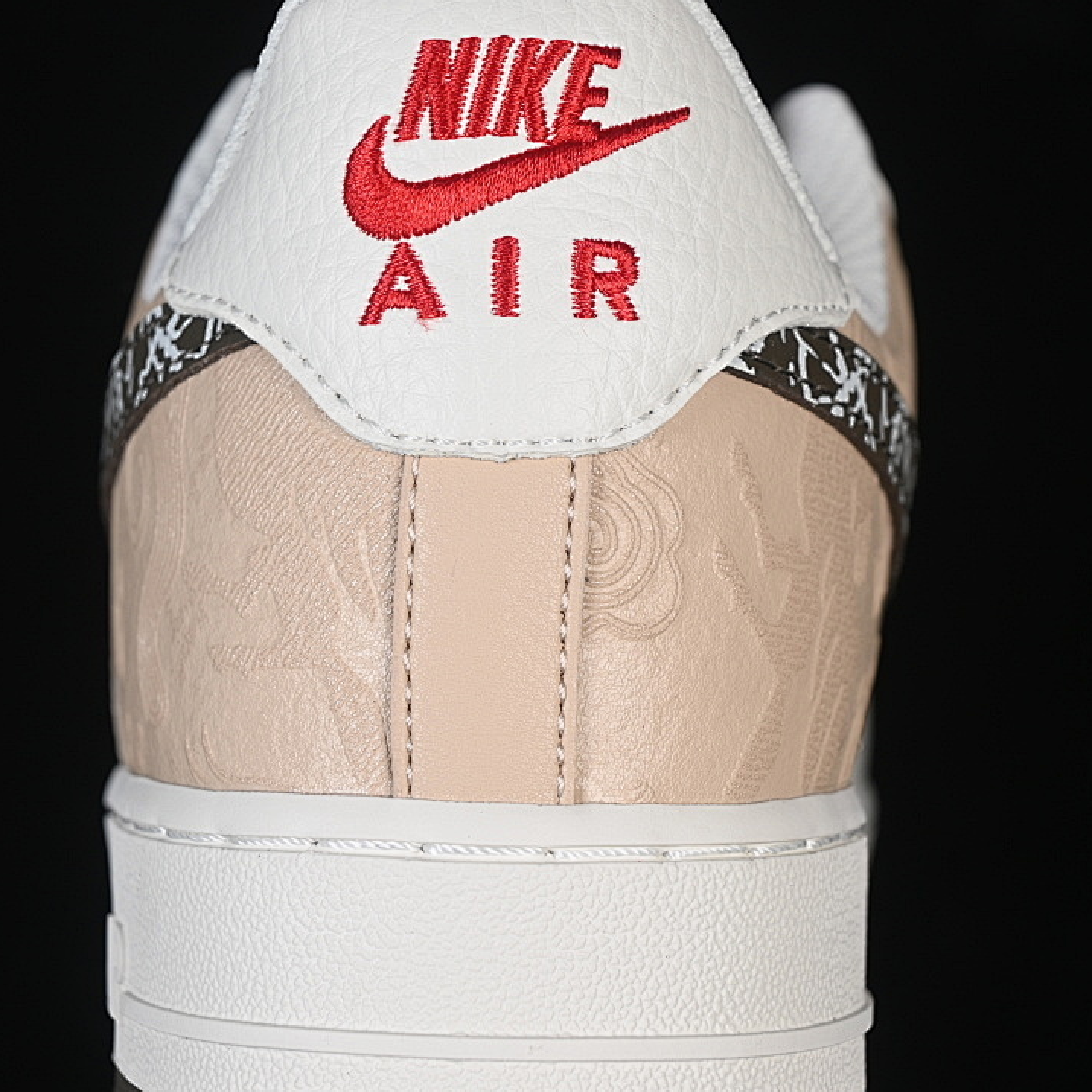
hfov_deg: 18.1
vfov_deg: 18.1
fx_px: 3426
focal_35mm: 96
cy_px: 545
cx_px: 521
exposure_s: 1/80
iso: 160
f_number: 7.1
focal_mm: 50
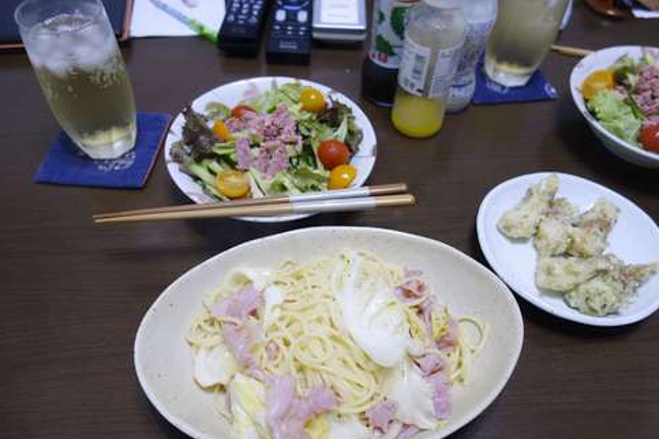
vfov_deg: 45.0
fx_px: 531
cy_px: 226
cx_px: 336
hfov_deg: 63.7
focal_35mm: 29
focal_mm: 10.4
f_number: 1.8
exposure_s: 1/30
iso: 320
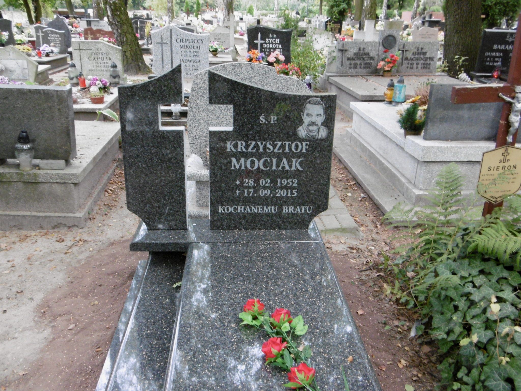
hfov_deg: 56.8
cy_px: 196
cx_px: 260
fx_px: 482
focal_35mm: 32
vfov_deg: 44.2
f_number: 3.5
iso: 400
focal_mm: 5.8
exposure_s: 1/40
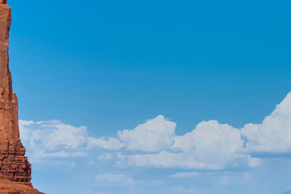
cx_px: -143
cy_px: 187
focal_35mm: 285
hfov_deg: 7.1
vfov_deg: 4.8
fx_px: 2304
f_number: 10
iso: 1000
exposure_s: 1/1000
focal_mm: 86
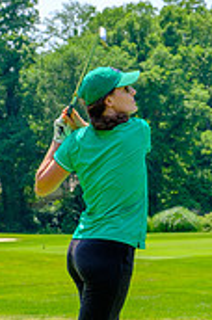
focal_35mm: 181
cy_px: 192
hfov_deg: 7.6
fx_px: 1605
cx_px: 74
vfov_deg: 11.4
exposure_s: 1/250
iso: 200
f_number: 5.6
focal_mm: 46.3
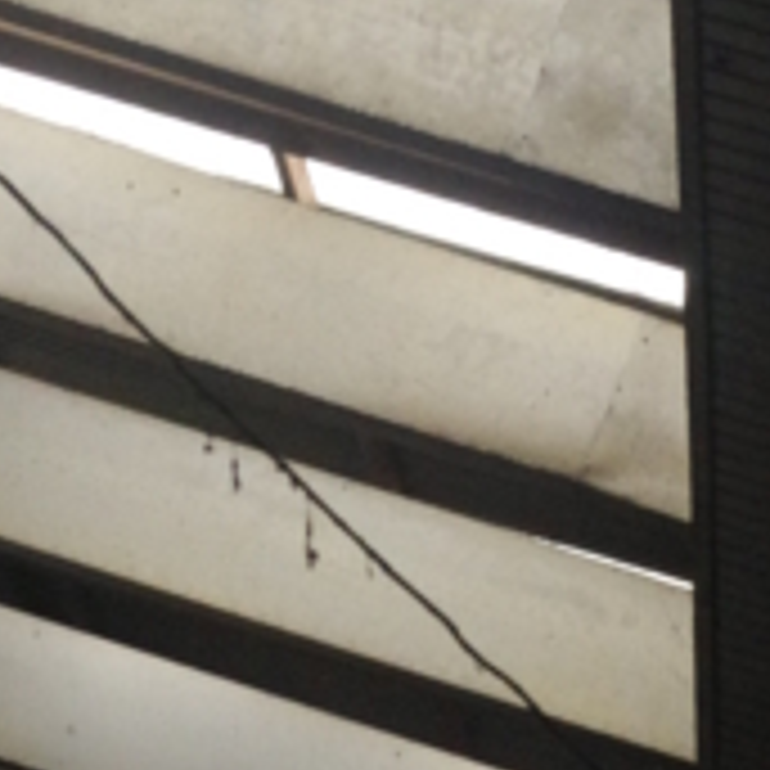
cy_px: 1103
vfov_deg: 5.3
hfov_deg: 5.4
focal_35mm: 325
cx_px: 38
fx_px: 8179
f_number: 9
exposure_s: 1/100
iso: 3200
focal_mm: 55
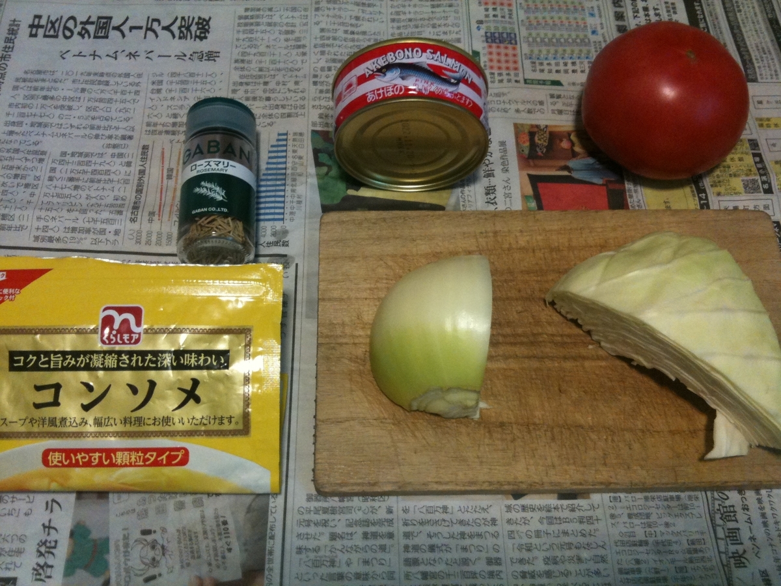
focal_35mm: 35
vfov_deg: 40.7
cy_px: 293
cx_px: 390
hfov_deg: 52.6
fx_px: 790
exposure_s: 1/15
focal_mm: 3.85
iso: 160
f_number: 2.8
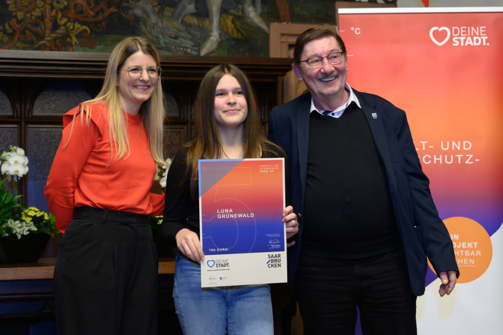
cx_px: 252
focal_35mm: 65
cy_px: 168
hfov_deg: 31.0
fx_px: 908
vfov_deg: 20.9
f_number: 5.6
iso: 1600
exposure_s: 1/60
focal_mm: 65
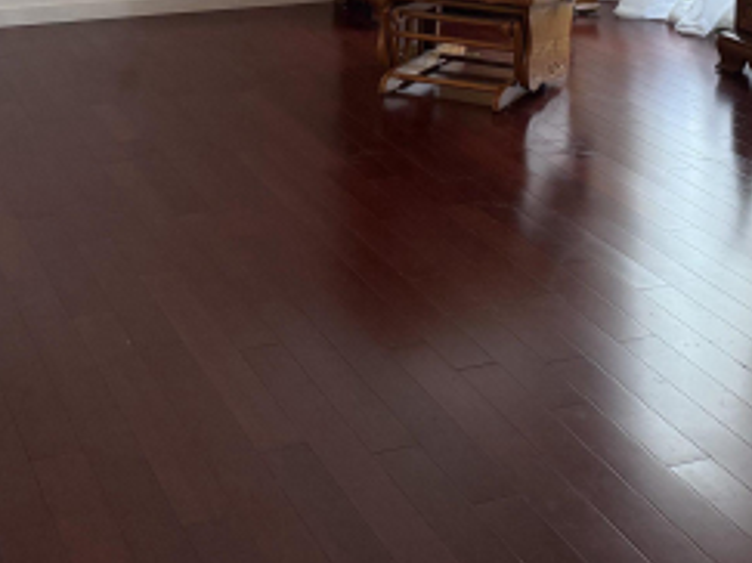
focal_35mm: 66
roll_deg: -1.2
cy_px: -179
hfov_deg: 29.4
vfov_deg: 20.3
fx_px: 1433
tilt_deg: -5.0
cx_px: 391
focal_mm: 6.76
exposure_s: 1/60
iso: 250
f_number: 1.78
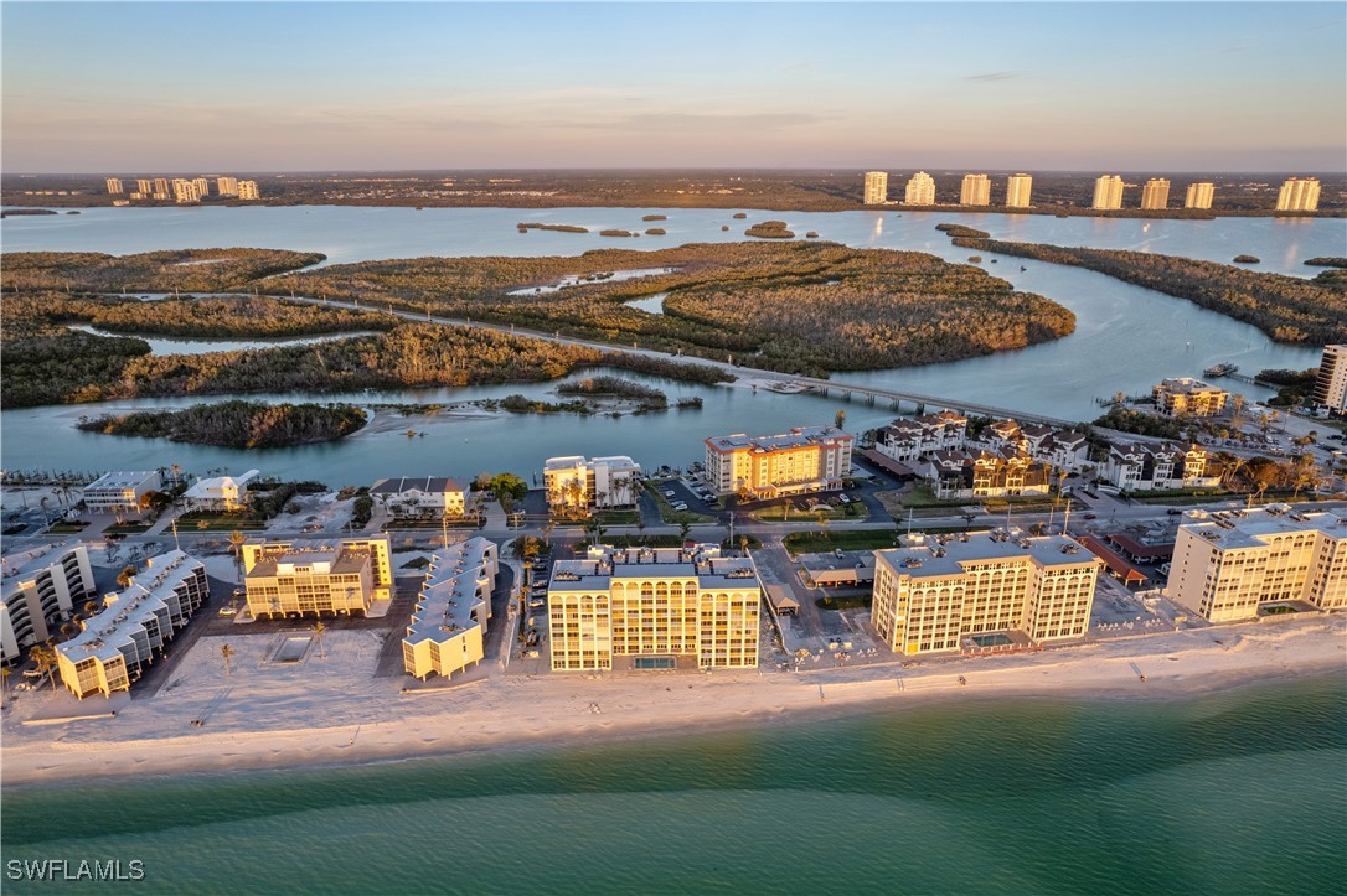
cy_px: 448
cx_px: 674
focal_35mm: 22
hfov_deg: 78.6
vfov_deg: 57.2
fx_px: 823
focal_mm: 8.38
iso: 110
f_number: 2.8
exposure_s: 1/350
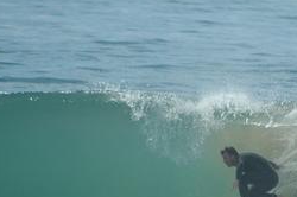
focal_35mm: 988
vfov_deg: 1.4
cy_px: 166
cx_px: 255
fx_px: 8140
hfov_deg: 2.1
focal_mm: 300
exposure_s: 1/1000
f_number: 5.6
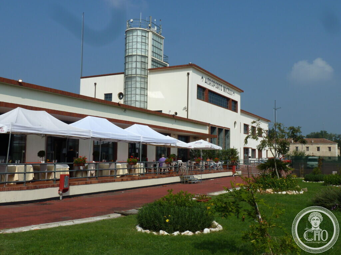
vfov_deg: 38.7
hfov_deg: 50.1
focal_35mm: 37
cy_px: 128
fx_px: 364
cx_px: 170
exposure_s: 1/640
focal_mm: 6.1
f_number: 5.6
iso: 80
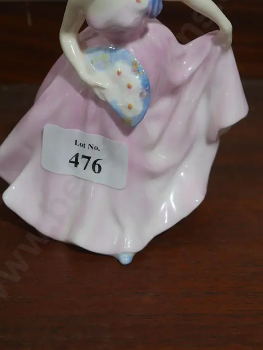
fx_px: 738
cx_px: 131
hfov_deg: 20.2
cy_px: 112
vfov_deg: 26.5
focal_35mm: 73
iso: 400
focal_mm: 26
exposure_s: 1/60
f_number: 5.3
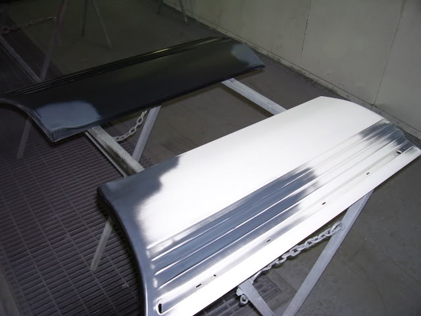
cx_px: 210
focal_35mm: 34
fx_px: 414
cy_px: 158
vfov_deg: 41.8
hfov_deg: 54.0
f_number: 2.7
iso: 80
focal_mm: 5.6
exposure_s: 1/60
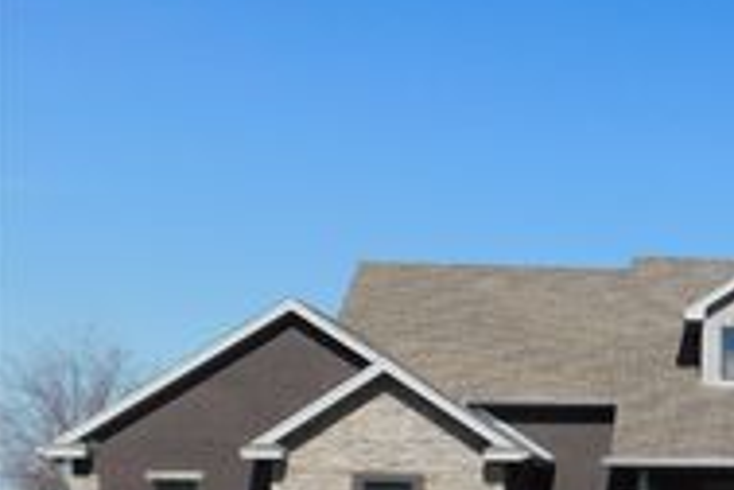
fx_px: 1570
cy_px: 581
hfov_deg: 23.2
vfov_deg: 17.0
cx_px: 967
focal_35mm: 77
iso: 125
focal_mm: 4.9
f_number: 6.4
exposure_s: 1/640
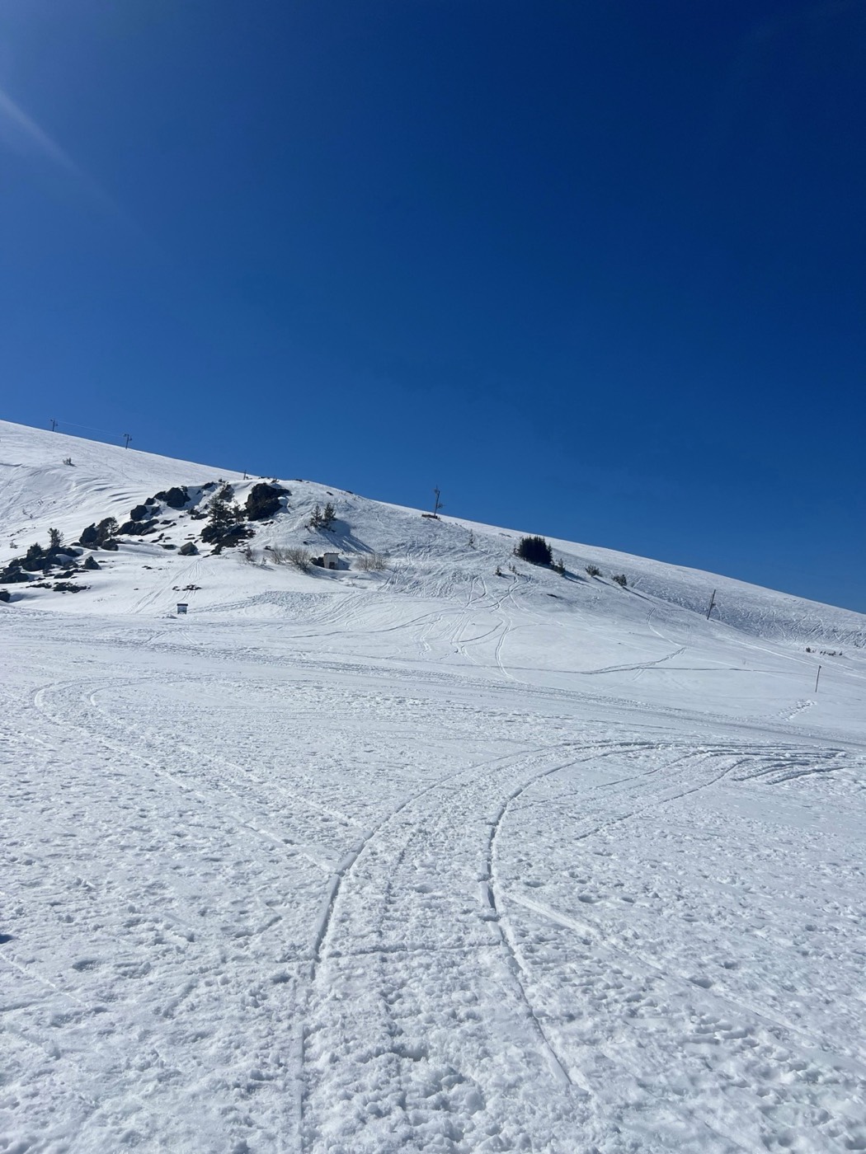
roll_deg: -5.4
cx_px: 433
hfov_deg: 53.1
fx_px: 867
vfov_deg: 67.3
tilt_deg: +5.4
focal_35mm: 26
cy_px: 577
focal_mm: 5.7
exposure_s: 1/16393
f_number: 1.5
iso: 40
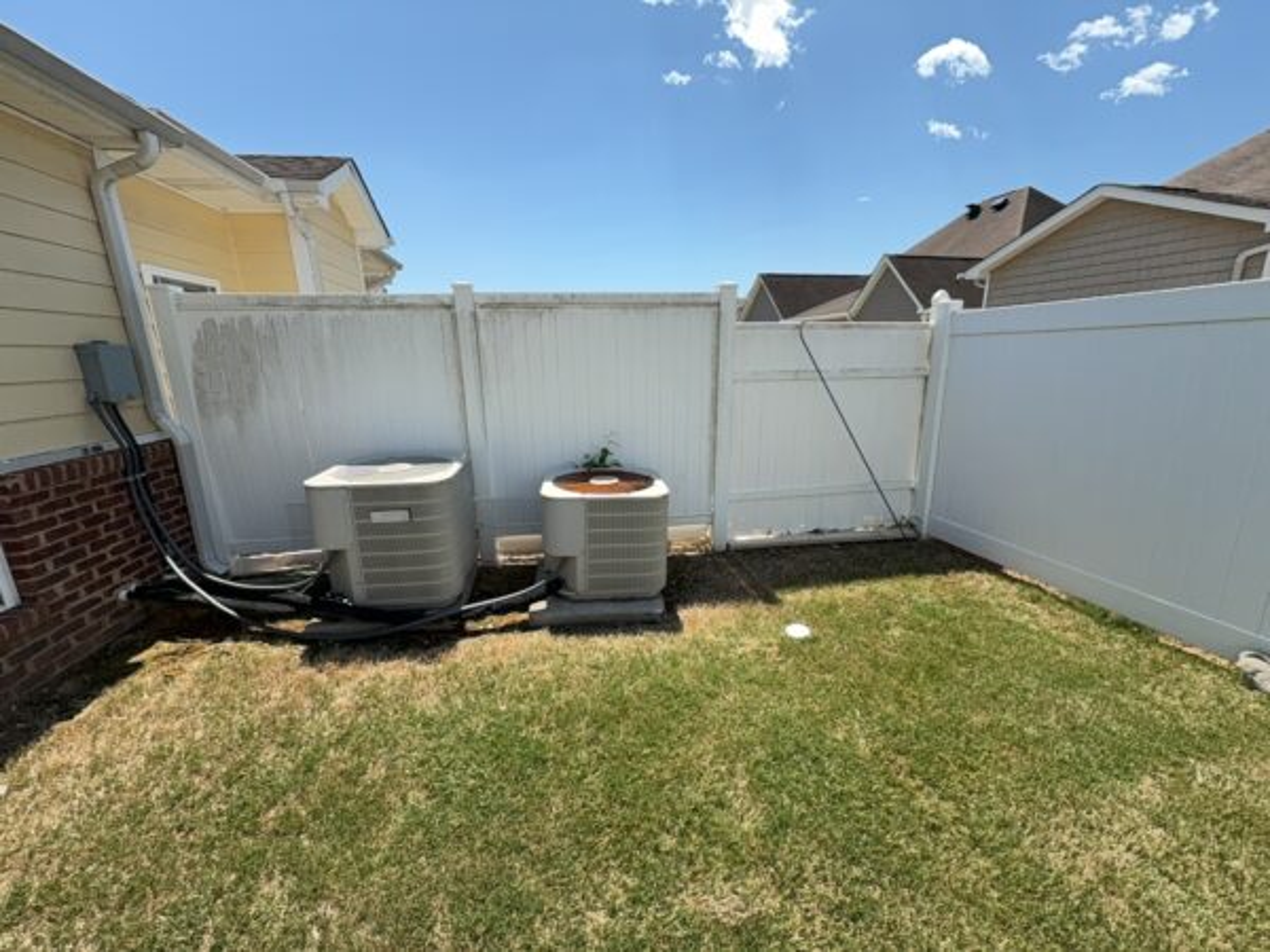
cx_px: 635
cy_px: 476
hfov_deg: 102.1
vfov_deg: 85.7
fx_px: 514
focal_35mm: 14
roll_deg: +1.5
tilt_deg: -13.3
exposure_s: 1/716
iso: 16
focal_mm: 2.22
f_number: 2.2
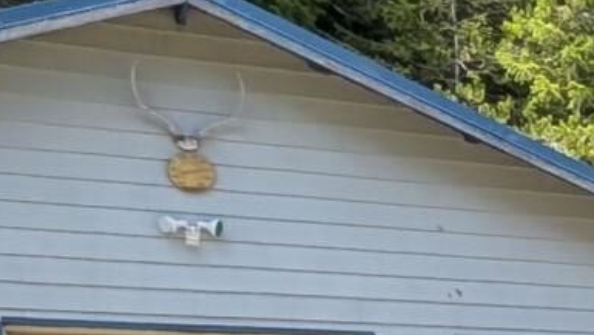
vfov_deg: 11.1
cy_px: 599
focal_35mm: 102
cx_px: 1433
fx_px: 1607
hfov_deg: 14.2
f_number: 1.7
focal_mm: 2.02
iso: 53
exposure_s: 1/1064
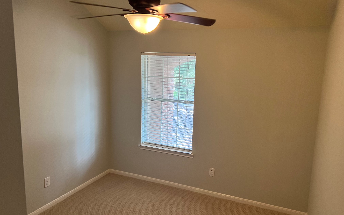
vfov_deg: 44.5
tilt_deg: -9.7
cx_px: 174
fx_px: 263
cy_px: 106
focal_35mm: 28
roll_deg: -1.7
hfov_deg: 66.5
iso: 100
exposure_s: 1/60
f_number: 1.5
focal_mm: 5.7
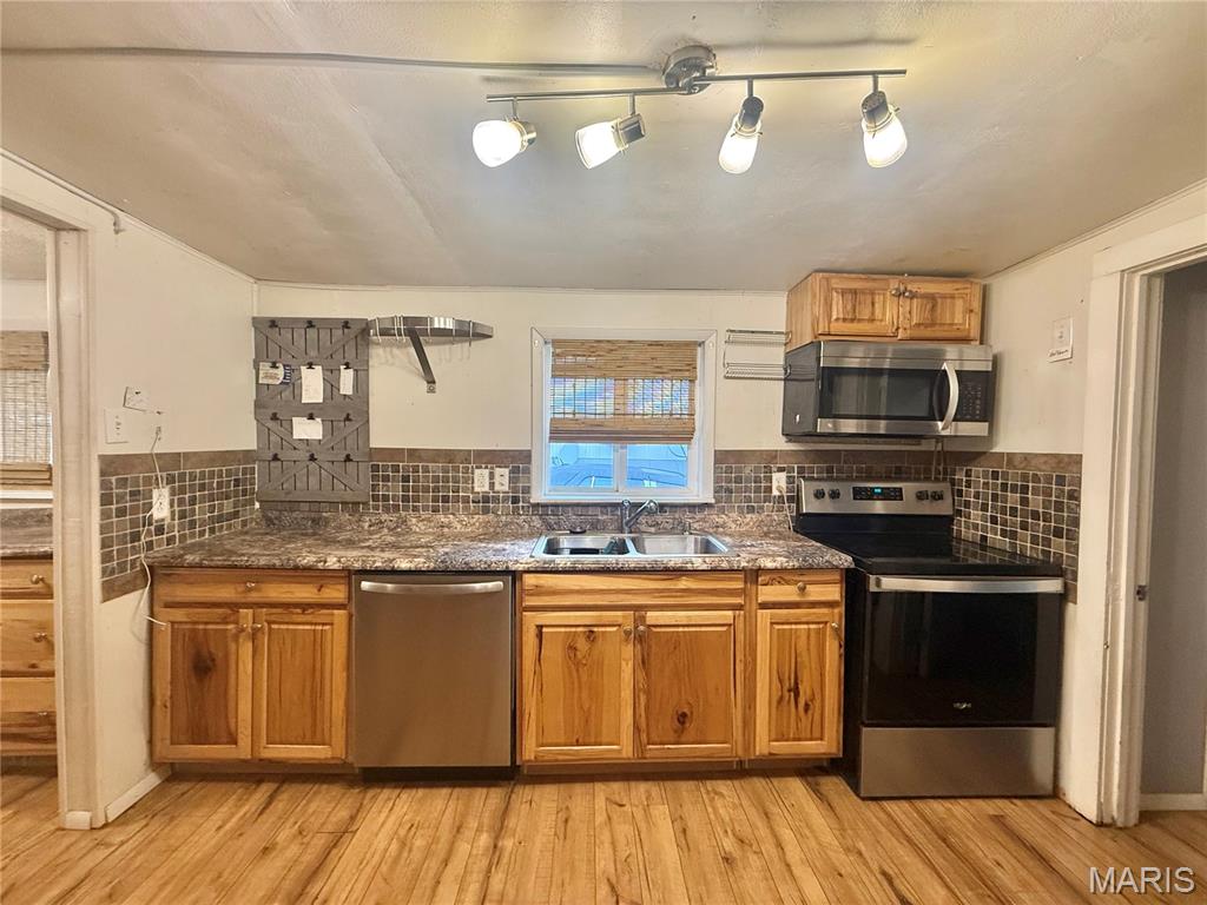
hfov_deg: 102.1
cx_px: 604
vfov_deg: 85.7
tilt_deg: -0.6
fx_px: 488
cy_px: 452
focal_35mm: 14
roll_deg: -0.7
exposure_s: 1/120
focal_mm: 2.22
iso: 320
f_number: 2.2
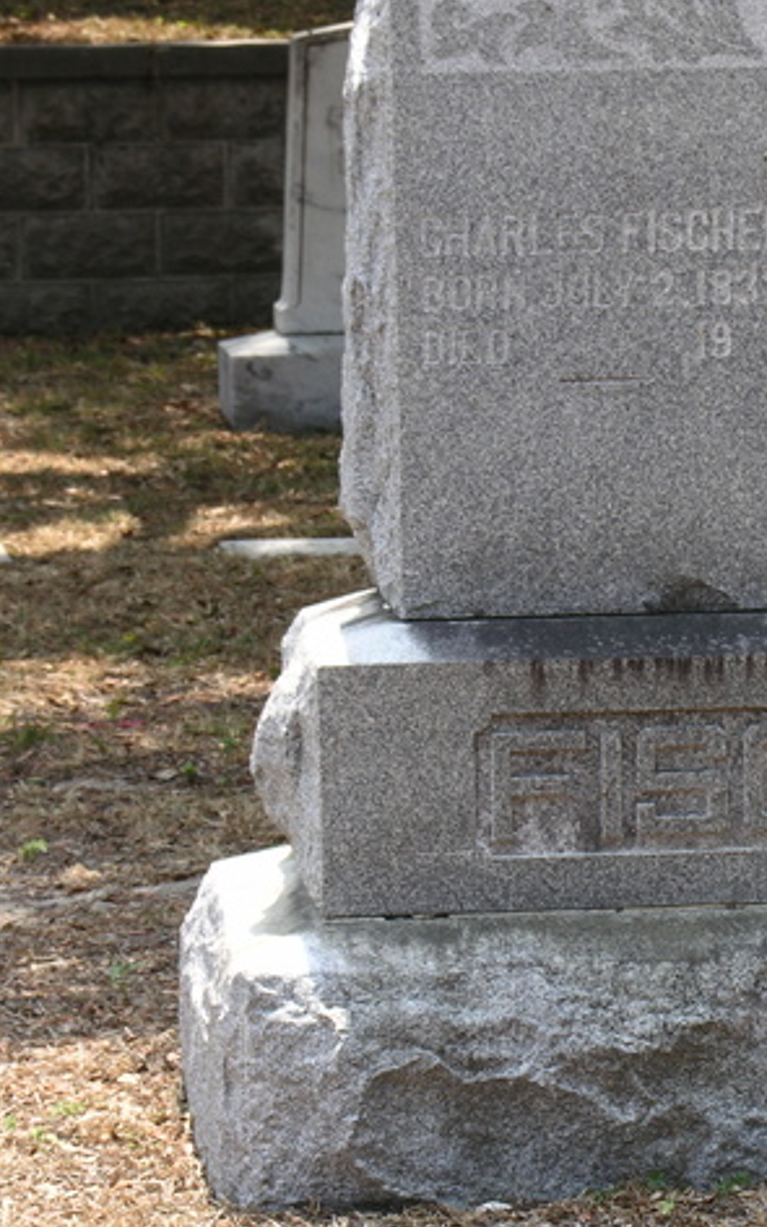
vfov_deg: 11.3
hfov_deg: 7.1
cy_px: 551
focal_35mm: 185
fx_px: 6187
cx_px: 832
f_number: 6.6
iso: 50
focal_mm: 26.5
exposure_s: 1/103
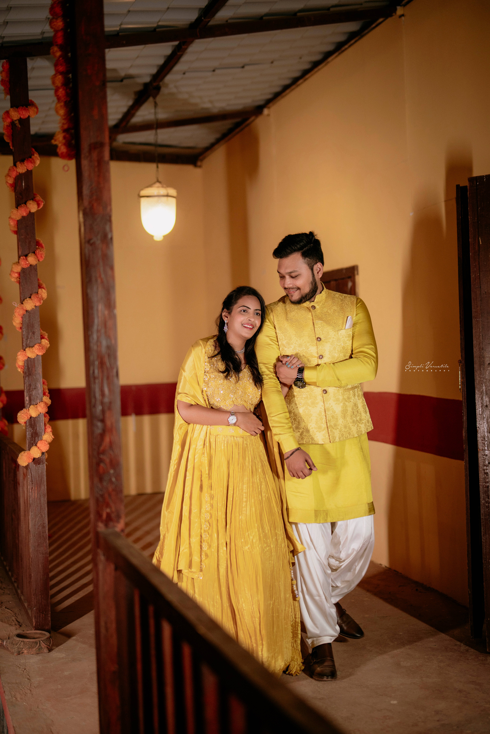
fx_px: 1020
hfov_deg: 27.0
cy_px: 367
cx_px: 245
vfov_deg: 39.6
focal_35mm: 50
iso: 500
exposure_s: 1/200
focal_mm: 50
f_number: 1.6
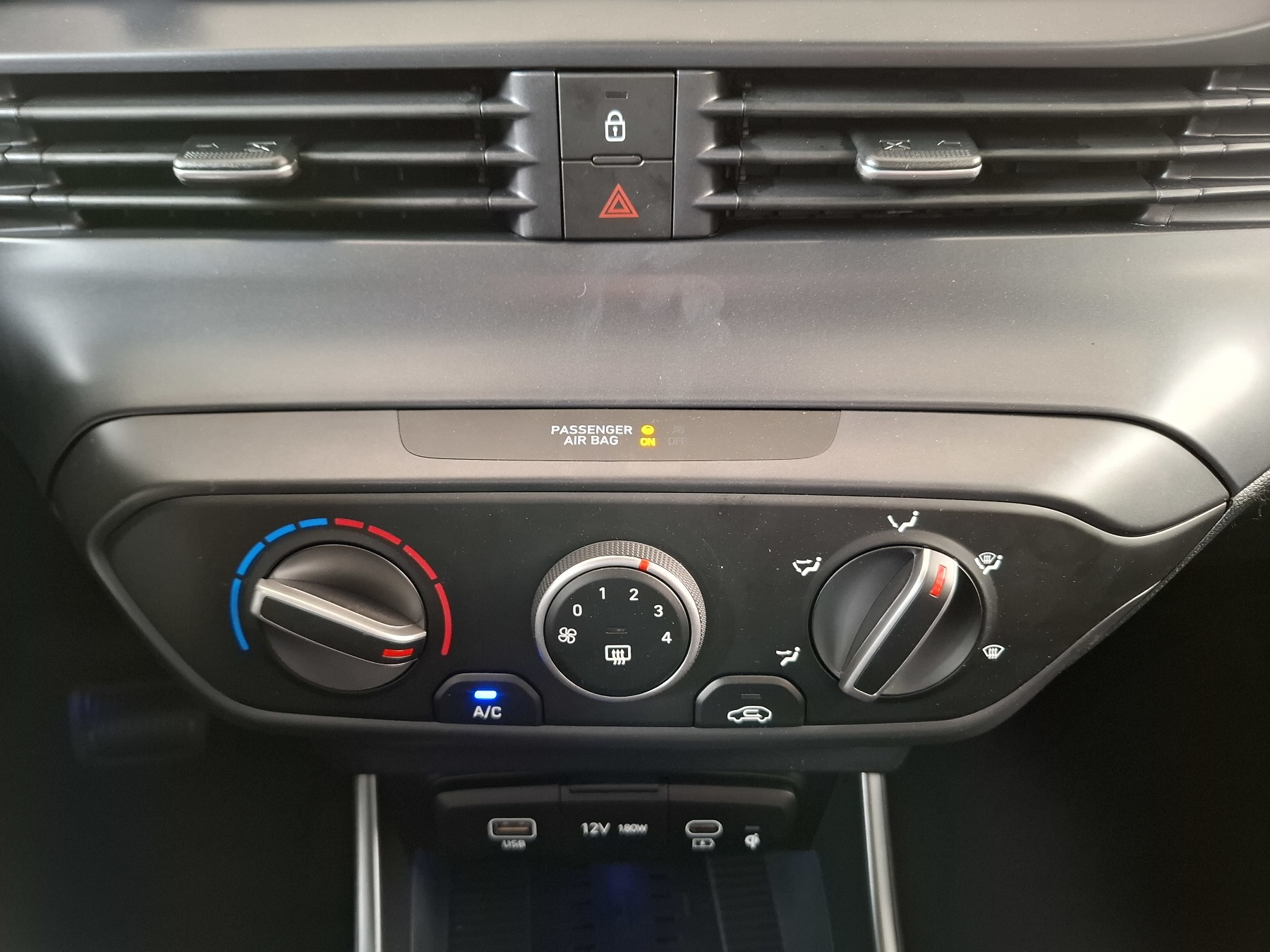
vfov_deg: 58.9
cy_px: 476
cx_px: 635
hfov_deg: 73.9
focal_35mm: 23
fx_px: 844
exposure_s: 1/25
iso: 400
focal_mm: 5.54
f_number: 1.8
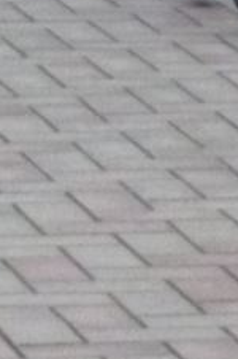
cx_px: 355
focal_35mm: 661
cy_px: 2
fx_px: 6575
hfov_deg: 2.1
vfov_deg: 3.1
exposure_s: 1/400
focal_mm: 19.9
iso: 800
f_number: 5.8
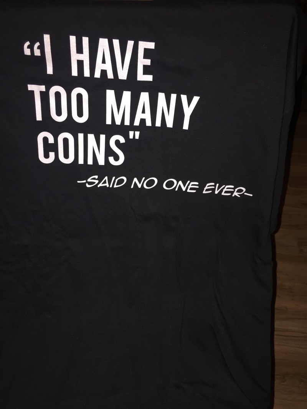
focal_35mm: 29
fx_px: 343
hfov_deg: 48.2
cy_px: 204
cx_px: 154
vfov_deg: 61.6
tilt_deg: -50.3
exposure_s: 1/16
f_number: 2.2
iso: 64
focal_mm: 4.15
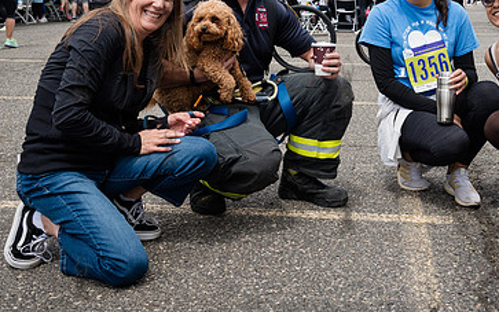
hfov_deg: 38.2
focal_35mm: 52
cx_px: 349
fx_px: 707
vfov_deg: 24.6
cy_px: 76
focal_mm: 31
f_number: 5
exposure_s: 1/1000
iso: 400
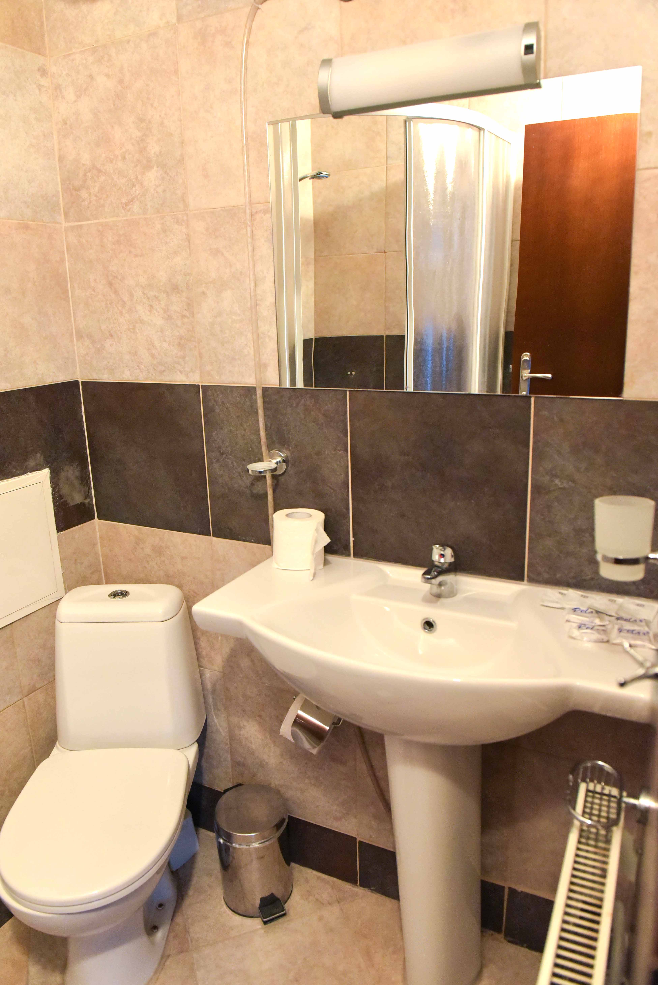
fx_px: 657
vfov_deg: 73.7
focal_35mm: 24
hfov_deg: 53.2
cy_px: 492
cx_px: 329
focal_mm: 24
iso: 3200
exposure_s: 1/30
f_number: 4
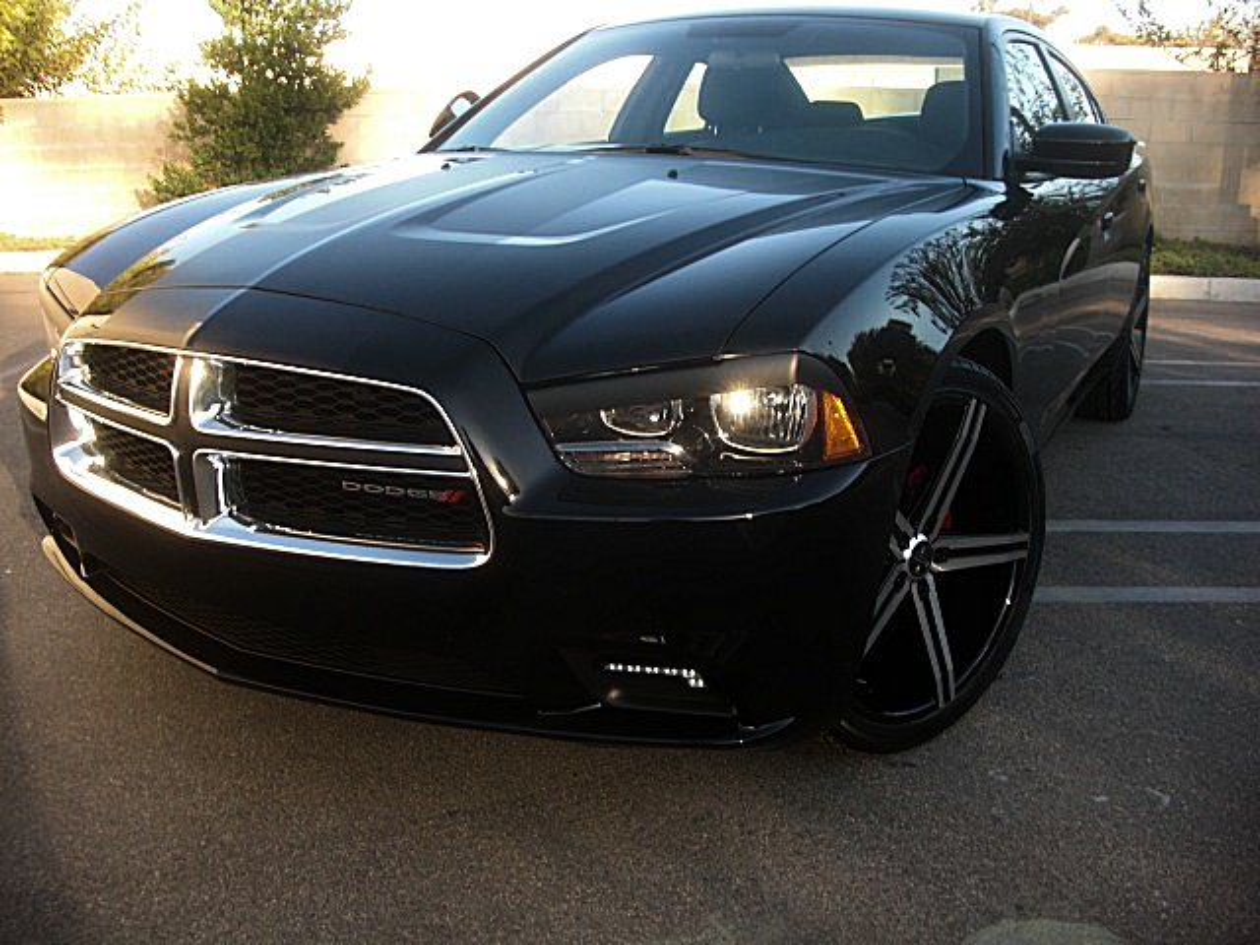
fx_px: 1310
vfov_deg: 39.7
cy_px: 472
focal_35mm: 36
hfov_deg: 51.4
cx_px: 630
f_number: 2.8
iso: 50
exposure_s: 1/100
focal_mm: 6.3
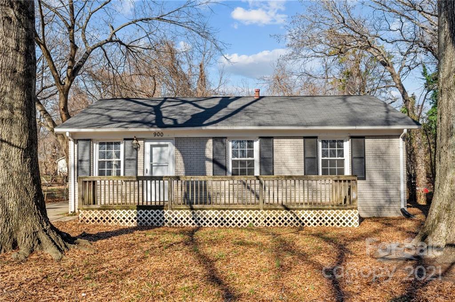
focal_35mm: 32
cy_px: 151
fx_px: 404
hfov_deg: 58.8
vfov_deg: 41.1
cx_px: 228
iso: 100
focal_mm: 32
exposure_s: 1/160
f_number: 8
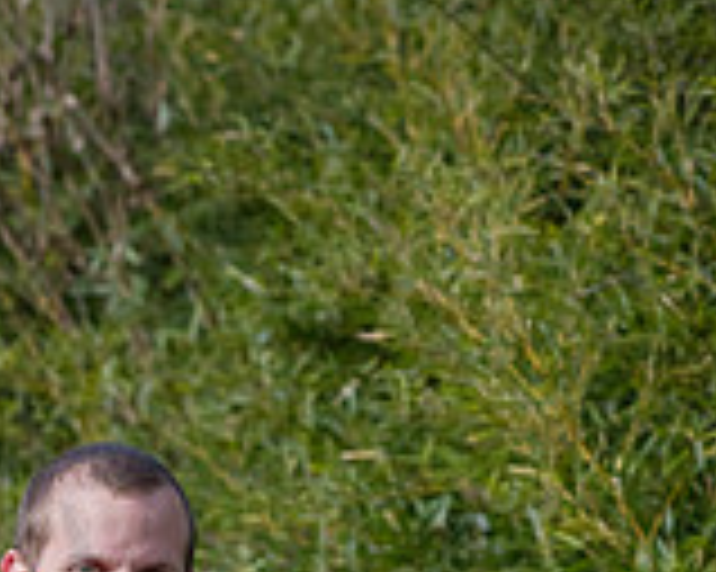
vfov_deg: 5.7
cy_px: 986
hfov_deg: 7.3
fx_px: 5612
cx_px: 288
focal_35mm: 265
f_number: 5.6
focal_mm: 100
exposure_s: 1/1000
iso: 400
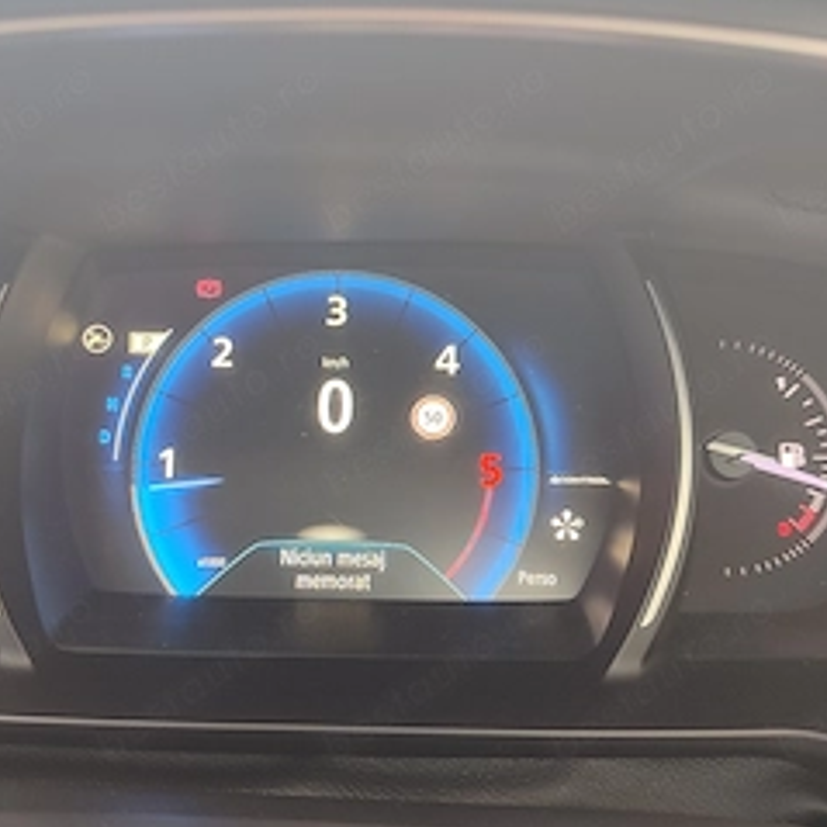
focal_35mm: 37
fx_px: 1000
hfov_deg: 44.8
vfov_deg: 44.8
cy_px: 474
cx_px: 343
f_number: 1.89
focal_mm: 5.95
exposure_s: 1/40
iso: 195
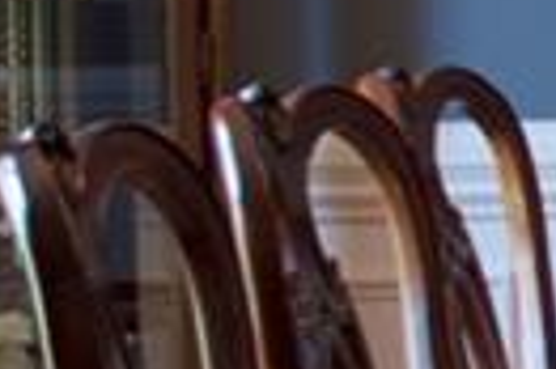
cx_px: 1689
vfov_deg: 5.8
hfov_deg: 7.6
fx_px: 3609
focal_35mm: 234
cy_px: 17
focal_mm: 20
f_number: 3.8
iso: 400
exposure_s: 1/50
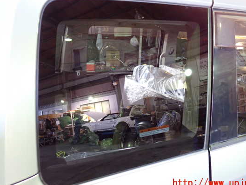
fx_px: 242
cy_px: 84
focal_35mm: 34
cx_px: 138
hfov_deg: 53.8
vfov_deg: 41.8
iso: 800
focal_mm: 5.4
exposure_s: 1/30
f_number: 2.3
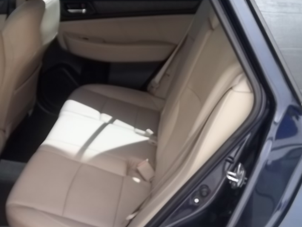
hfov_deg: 36.1
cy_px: 150
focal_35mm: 53
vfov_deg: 27.4
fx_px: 462
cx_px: 130
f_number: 3.86
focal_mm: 6.17
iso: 64
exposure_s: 1/160
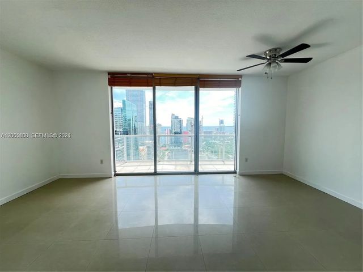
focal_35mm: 13
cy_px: 136
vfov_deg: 89.9
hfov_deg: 106.2
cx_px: 182
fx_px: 136
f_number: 1.8
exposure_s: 1/99
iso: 32
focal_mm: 1.57
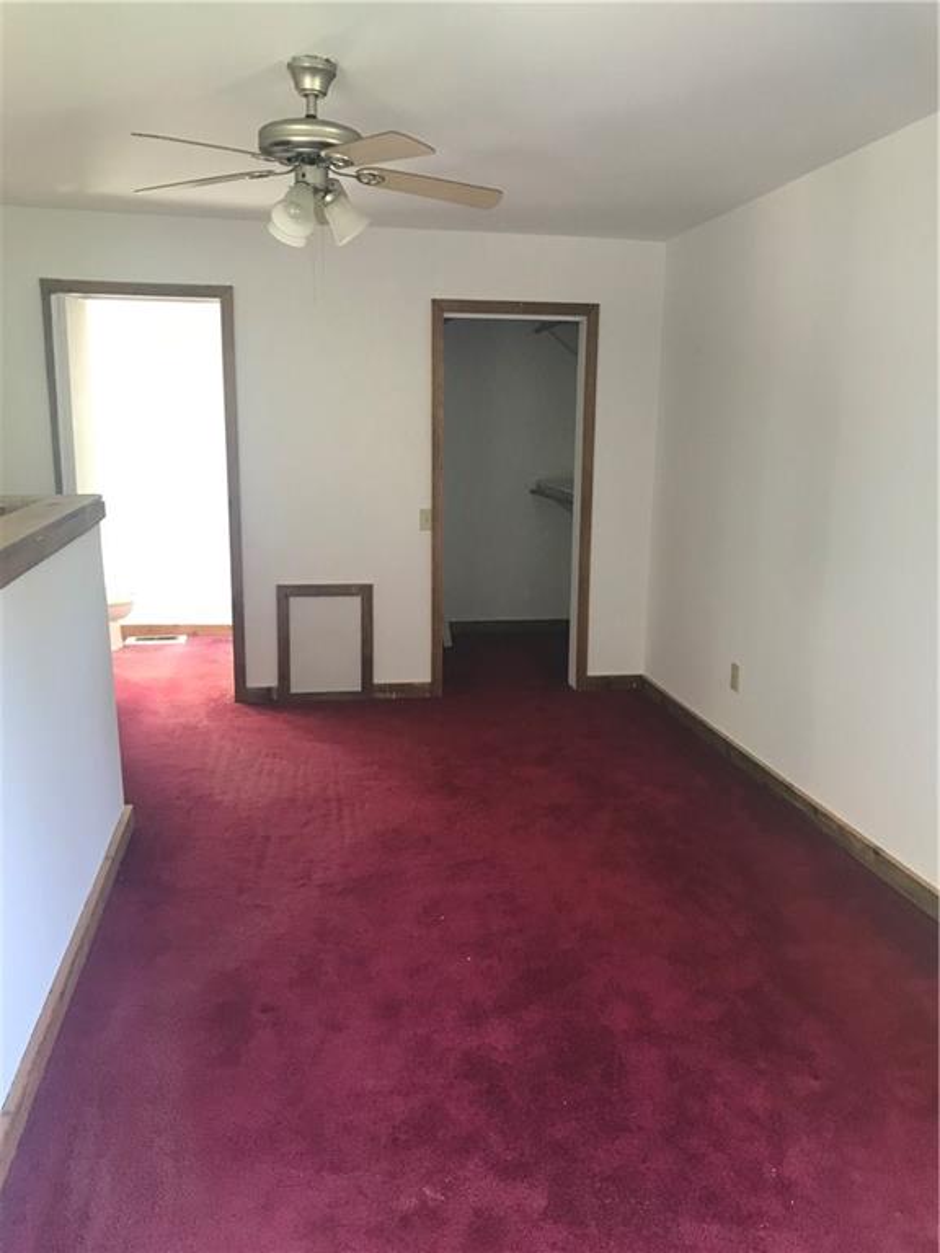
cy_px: 626
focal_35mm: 28
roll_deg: -1.1
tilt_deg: -9.5
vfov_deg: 63.4
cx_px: 470
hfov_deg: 49.7
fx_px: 1014
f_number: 1.8
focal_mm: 3.99
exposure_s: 1/15
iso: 40
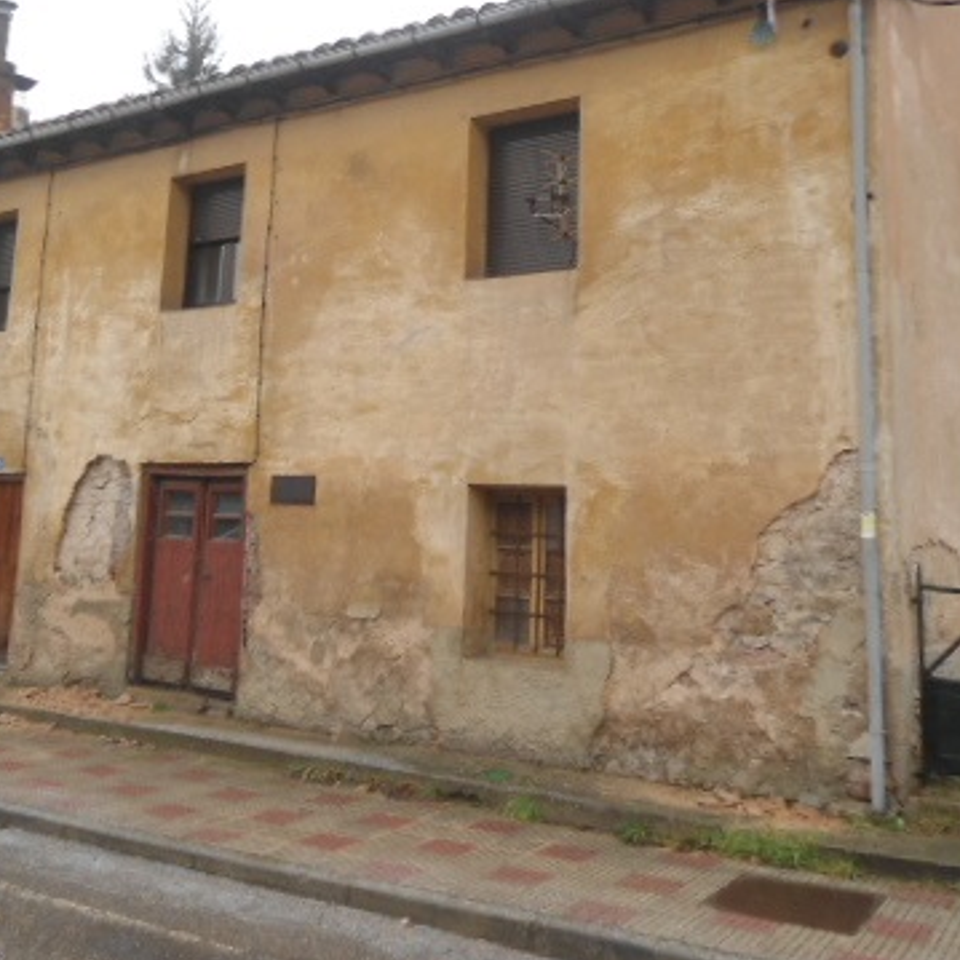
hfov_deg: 40.9
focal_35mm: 41
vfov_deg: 40.5
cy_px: 326
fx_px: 1286
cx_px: 433
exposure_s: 1/50
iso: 80
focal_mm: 4.7
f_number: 2.8
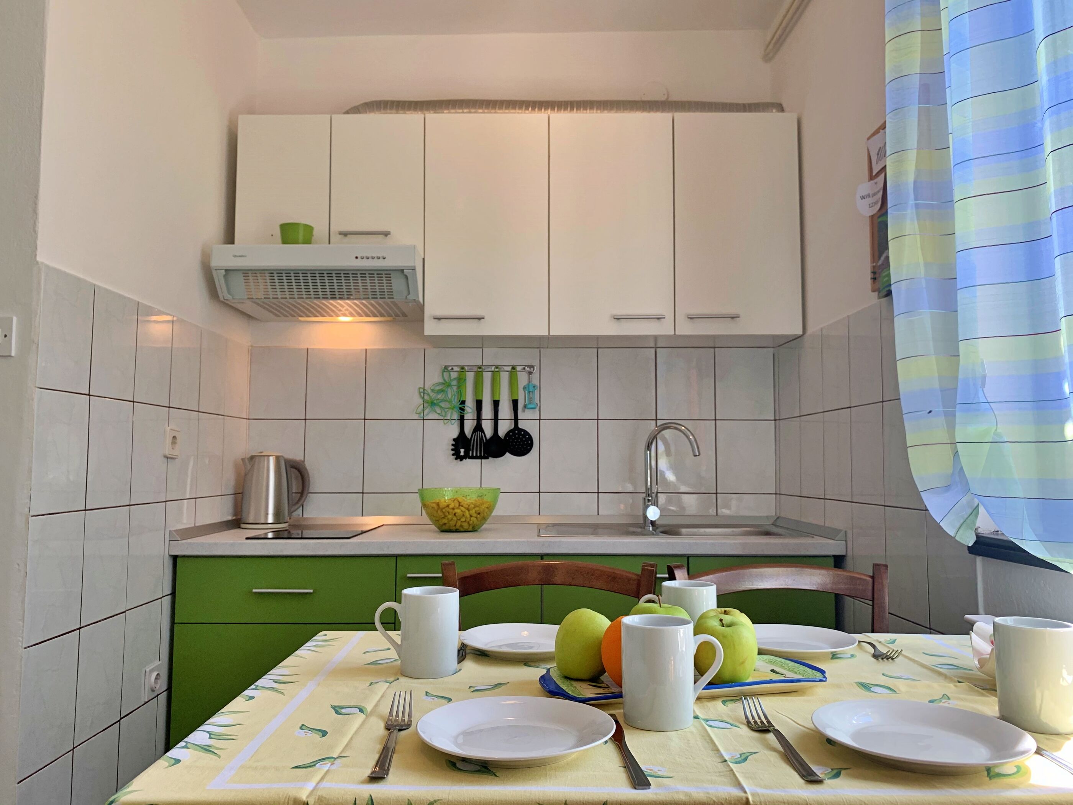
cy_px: 402
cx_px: 536
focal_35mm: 26
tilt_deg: +3.9
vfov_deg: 53.1
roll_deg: -0.5
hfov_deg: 67.3
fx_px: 806
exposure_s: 1/121
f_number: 1.8
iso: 64
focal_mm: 4.25
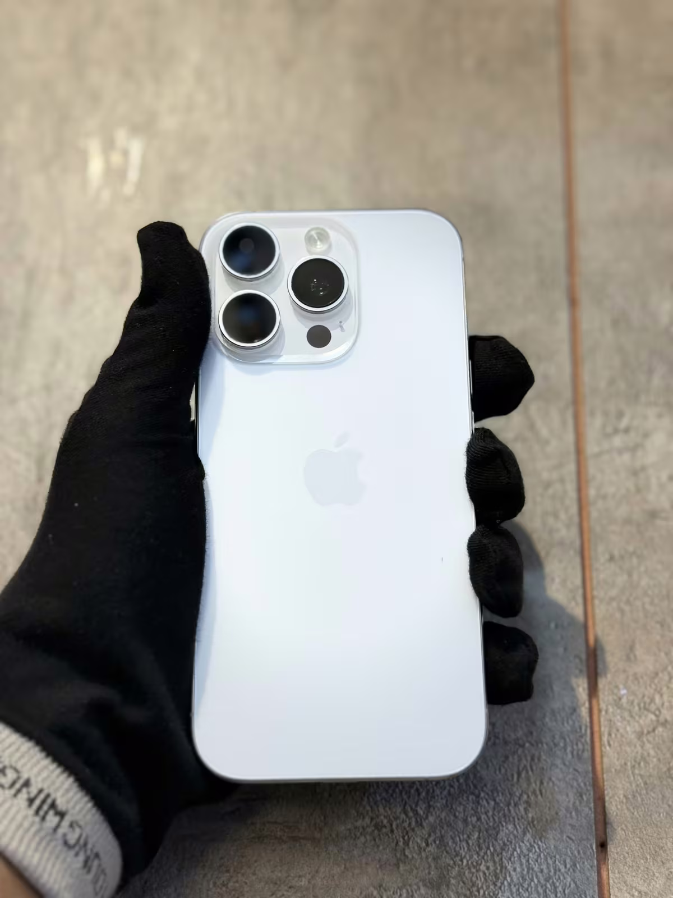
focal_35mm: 48
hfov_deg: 30.3
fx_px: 1244
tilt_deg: +28.3
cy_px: 449
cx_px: 336
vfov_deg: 39.7
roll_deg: -5.1
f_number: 1.78
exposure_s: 1/100
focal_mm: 6.76
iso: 80
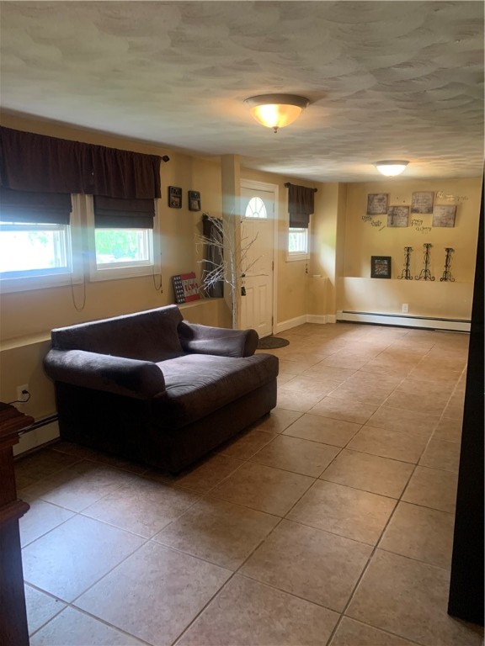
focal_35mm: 26
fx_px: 486
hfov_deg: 53.1
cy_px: 323
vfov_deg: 67.3
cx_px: 242
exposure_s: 1/60
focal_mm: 4.25
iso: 320
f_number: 1.8
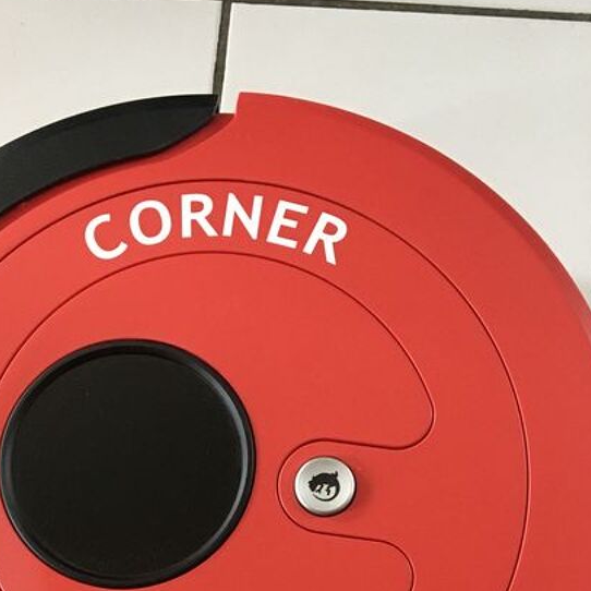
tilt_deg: -78.4
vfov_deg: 25.9
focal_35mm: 63
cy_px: 588
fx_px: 1217
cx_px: 217
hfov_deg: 27.2
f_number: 2.2
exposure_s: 1/33
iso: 200
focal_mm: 4.15
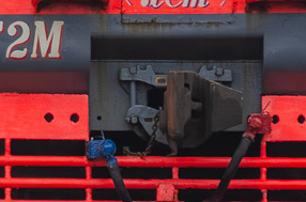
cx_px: -92
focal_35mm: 1969
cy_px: -153
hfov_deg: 1.1
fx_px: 16690
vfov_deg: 0.7
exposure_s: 1/500
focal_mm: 250
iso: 400
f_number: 5.6
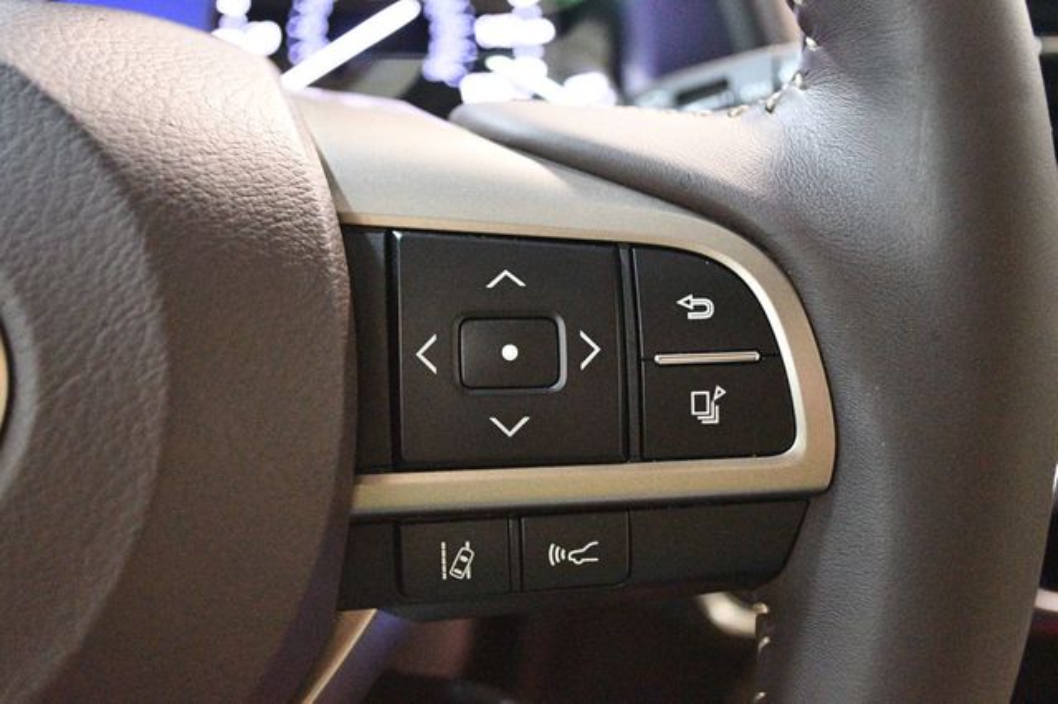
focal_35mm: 51
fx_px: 1498
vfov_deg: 26.5
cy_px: 352
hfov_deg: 38.9
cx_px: 529
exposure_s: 1/30
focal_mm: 34
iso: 12800
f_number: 5
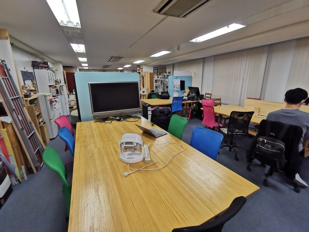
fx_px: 143
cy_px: 116
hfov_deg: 94.5
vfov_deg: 78.1
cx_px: 154
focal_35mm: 16
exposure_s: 1/60
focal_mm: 2.35
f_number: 2.2
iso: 160
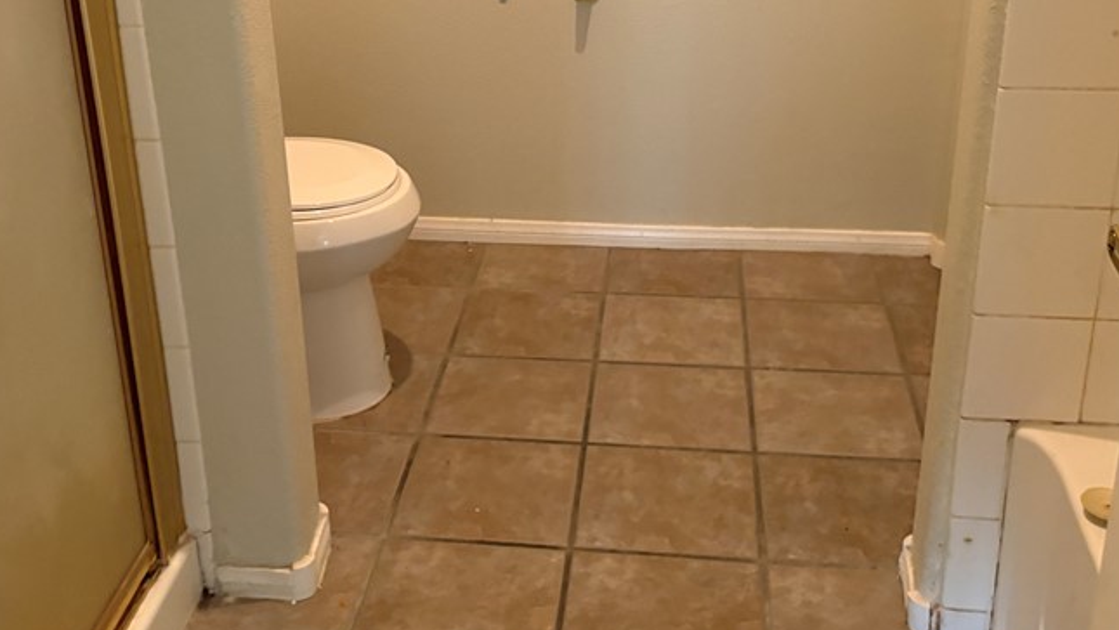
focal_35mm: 45
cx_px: 533
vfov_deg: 26.4
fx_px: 1335
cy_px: 208
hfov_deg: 45.5
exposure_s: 1/40
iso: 500
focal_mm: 5.96
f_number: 1.6
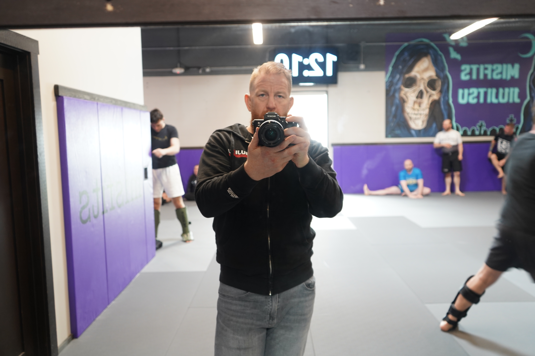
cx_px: 268
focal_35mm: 29
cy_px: 178
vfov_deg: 45.0
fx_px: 431
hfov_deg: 63.7
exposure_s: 1/30
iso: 1250
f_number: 3.5
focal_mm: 29
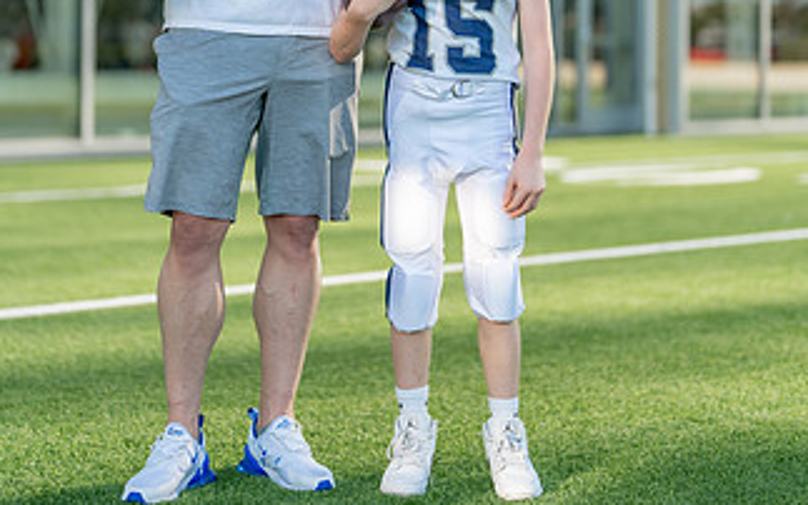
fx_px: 2180
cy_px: 40
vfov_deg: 13.1
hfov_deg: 21.0
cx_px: 353
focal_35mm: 99
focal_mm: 50
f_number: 1.2
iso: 100
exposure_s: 1/2500
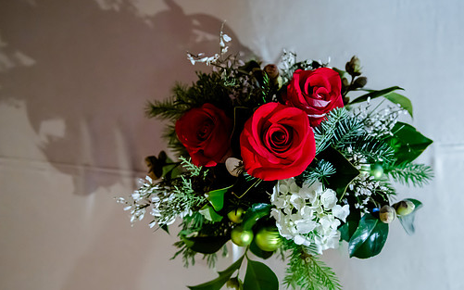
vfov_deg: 34.4
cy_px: 164
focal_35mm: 37
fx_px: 468
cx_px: 274
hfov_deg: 52.5
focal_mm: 26
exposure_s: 1/100
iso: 3200
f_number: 2.8
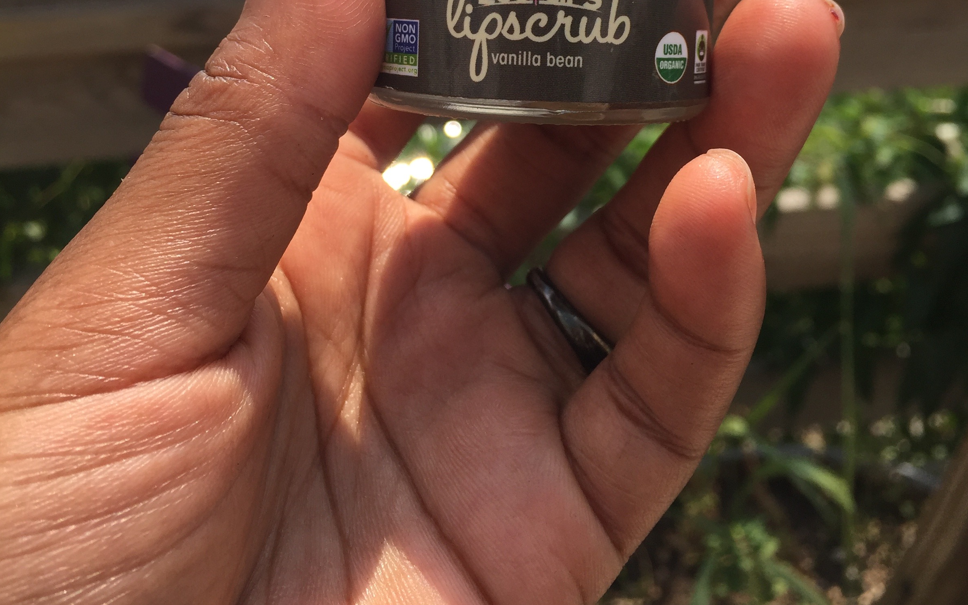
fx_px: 1108
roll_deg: -0.6
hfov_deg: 47.2
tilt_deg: -39.9
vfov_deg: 29.0
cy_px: 32
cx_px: 491
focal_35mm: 42
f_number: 2.2
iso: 32
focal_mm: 4.15
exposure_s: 1/1412
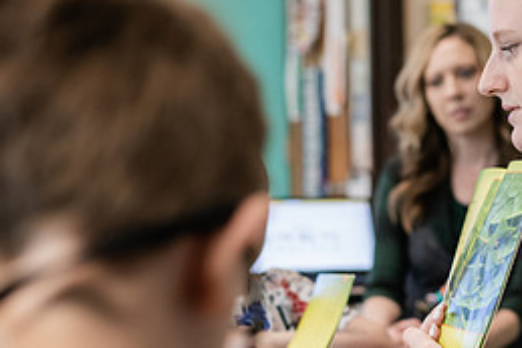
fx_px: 1625
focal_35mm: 112
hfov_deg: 18.1
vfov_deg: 12.2
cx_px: 411
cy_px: 254
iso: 1600
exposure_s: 1/200
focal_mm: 50
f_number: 2.8
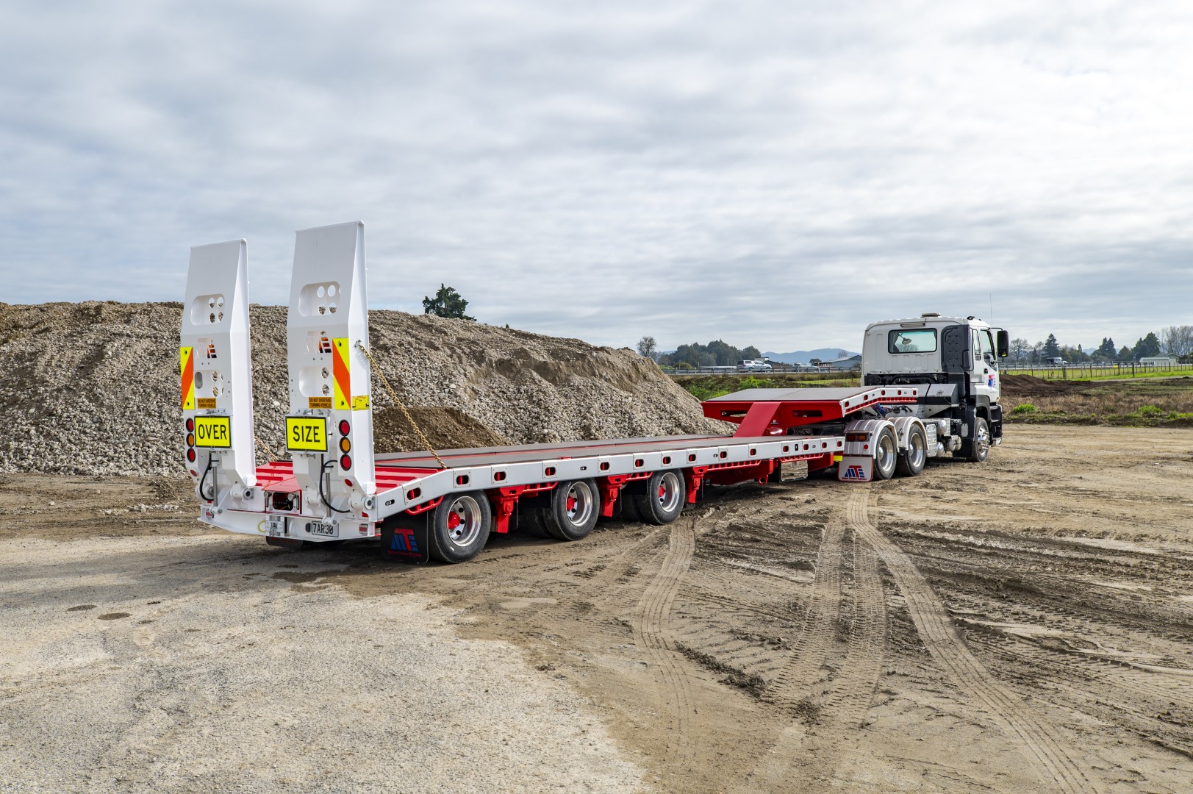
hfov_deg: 67.4
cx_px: 596
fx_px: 894
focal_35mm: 27
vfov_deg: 47.9
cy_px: 397
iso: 100
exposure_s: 1/500
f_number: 8
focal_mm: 27
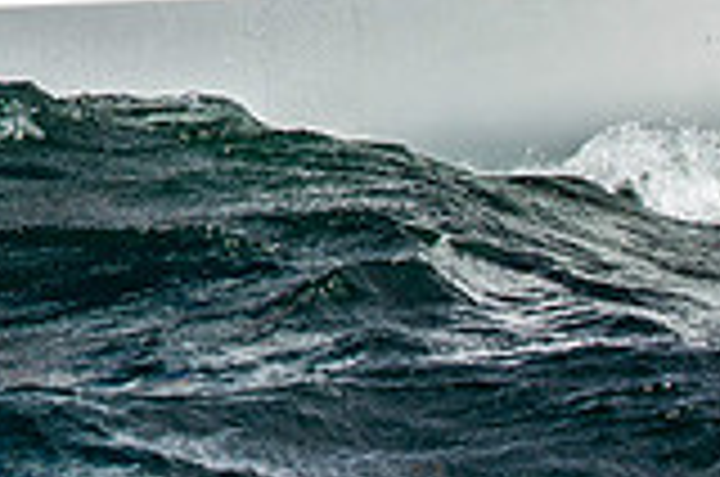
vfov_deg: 4.3
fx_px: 6228
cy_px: -360
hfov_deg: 6.5
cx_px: -414
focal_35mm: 312
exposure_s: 1/5000
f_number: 5.6
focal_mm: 86
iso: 500
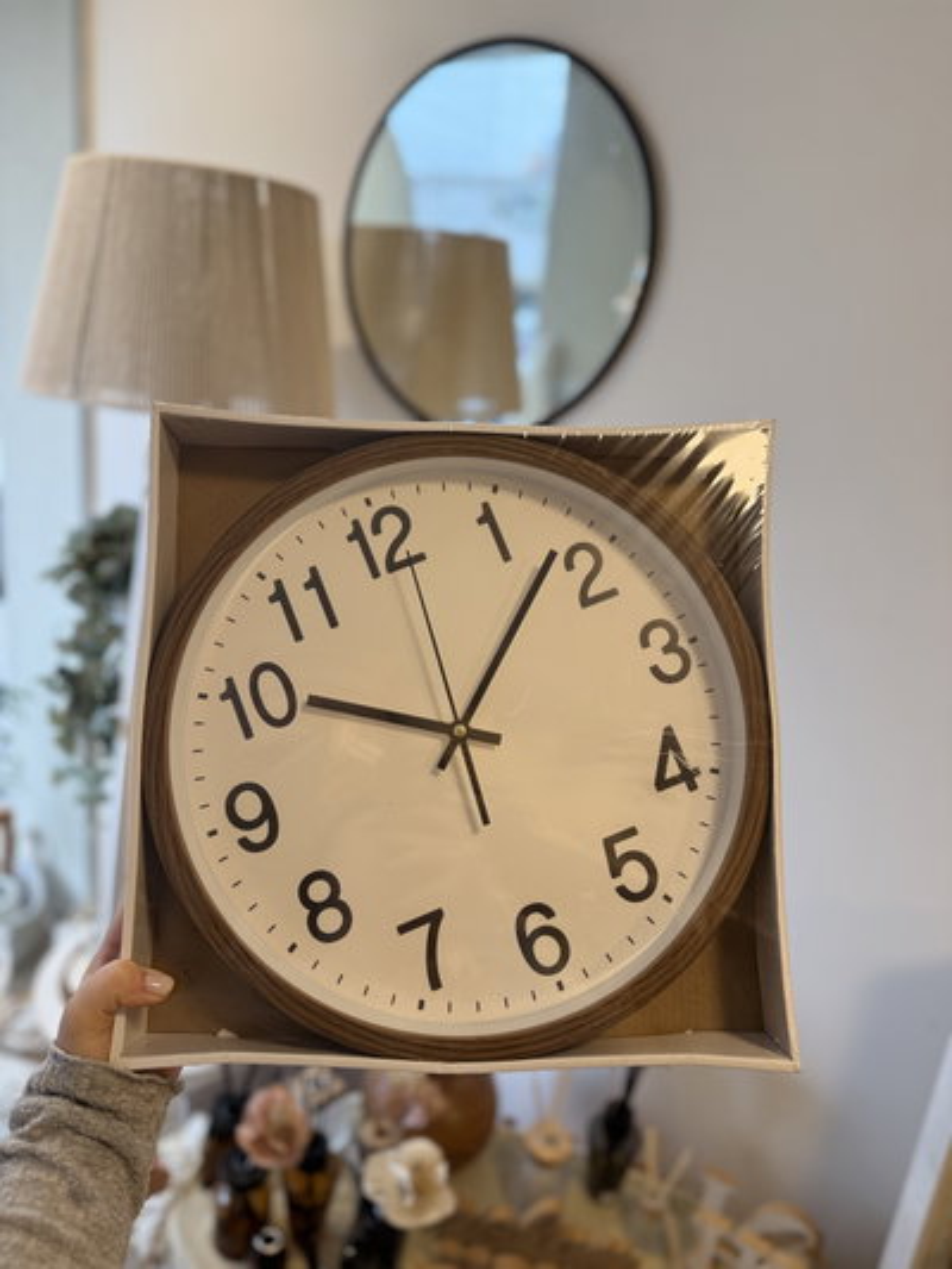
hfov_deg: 56.8
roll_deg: -7.3
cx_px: 476
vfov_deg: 71.6
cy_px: 634
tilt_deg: -18.6
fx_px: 880
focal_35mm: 24
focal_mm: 6.76
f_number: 1.78
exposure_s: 1/100
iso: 100
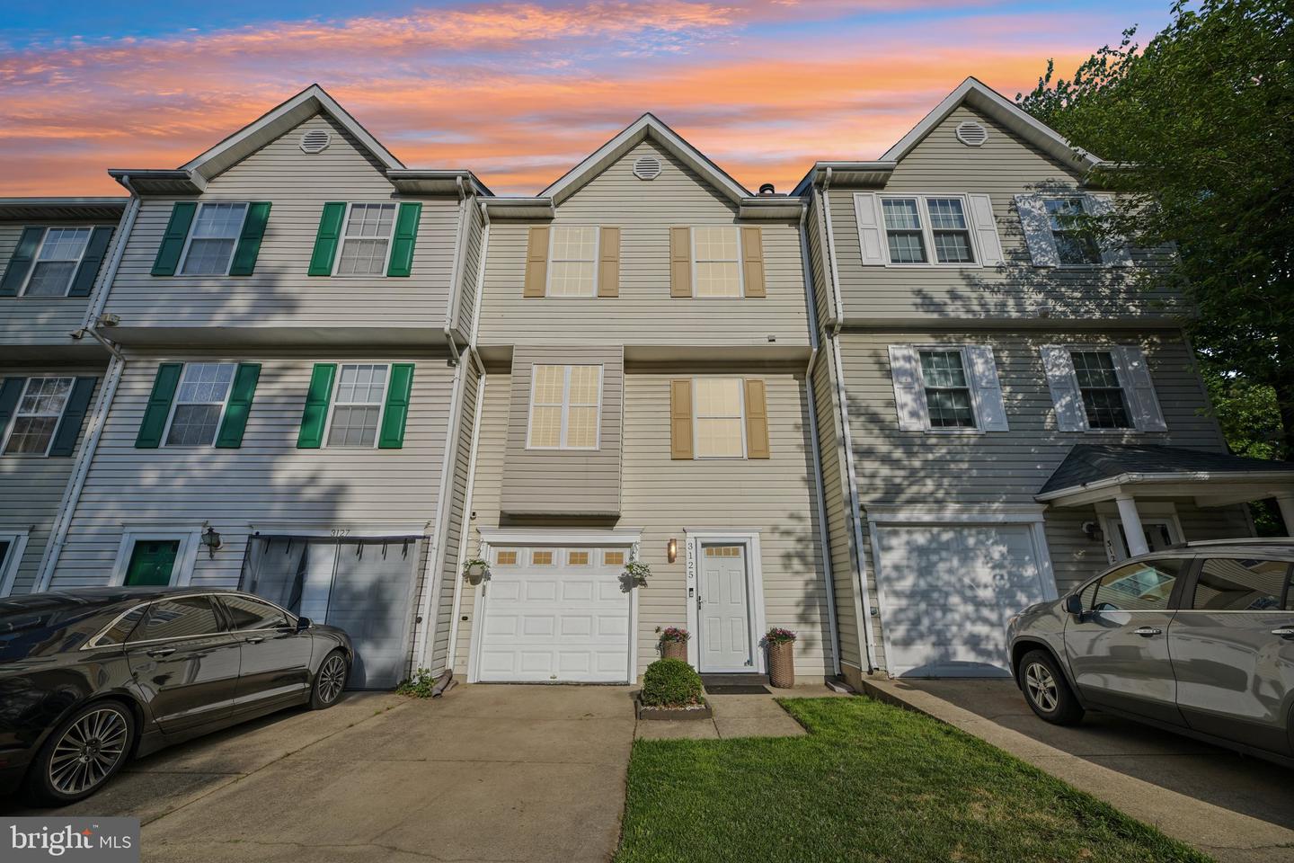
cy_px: 432
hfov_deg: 104.3
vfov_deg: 81.2
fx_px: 503
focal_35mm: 14
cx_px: 647
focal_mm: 14
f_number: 8
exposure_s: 1/500
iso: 100
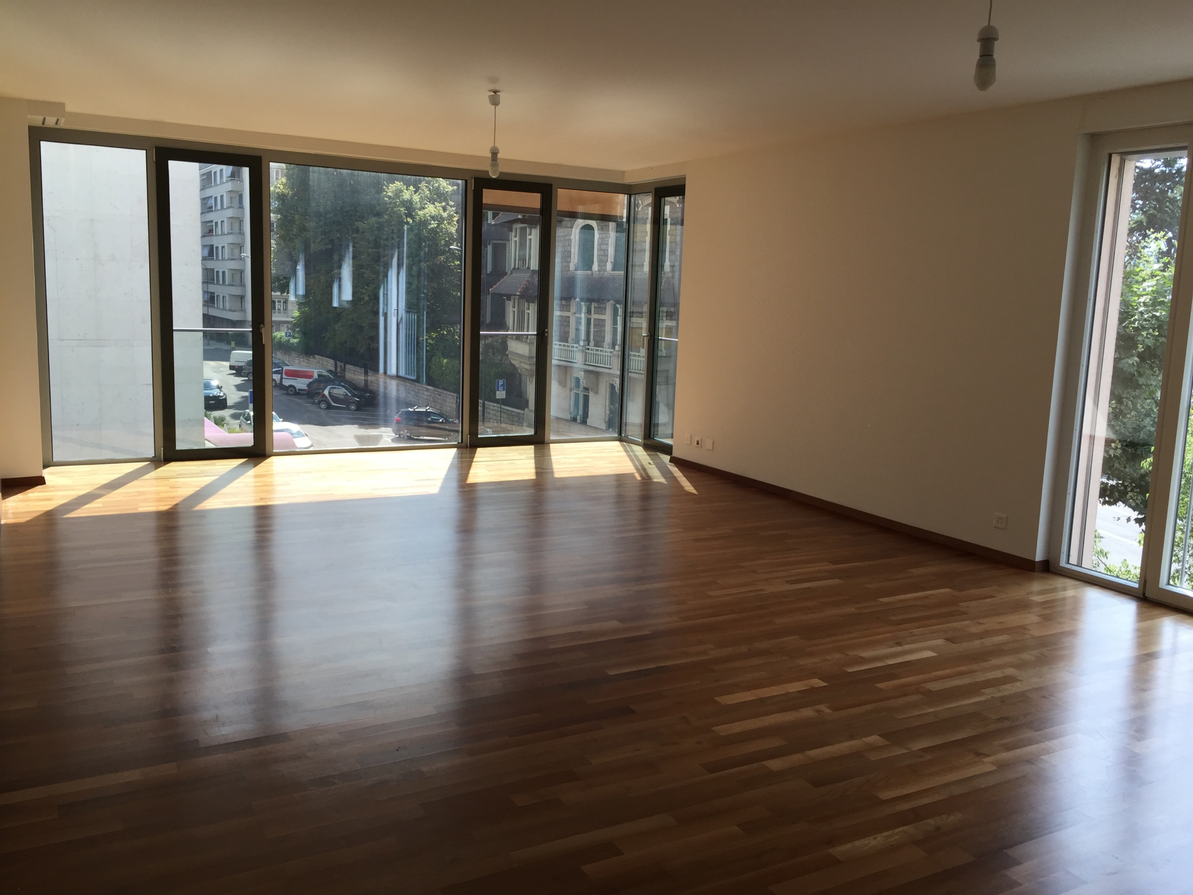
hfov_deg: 61.7
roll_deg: -2.1
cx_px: 596
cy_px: 448
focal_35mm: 29
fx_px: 999
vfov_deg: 48.2
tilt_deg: -8.5
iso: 32
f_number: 2.2
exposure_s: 1/237
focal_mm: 4.15
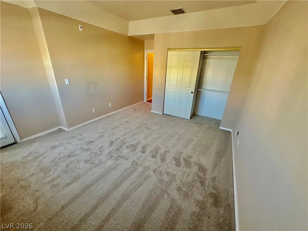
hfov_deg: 102.1
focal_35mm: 14
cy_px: 116
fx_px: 125
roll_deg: -2.4
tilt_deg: -22.2
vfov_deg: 85.7
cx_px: 154
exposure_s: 1/120
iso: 250
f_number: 2.2
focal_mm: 2.22
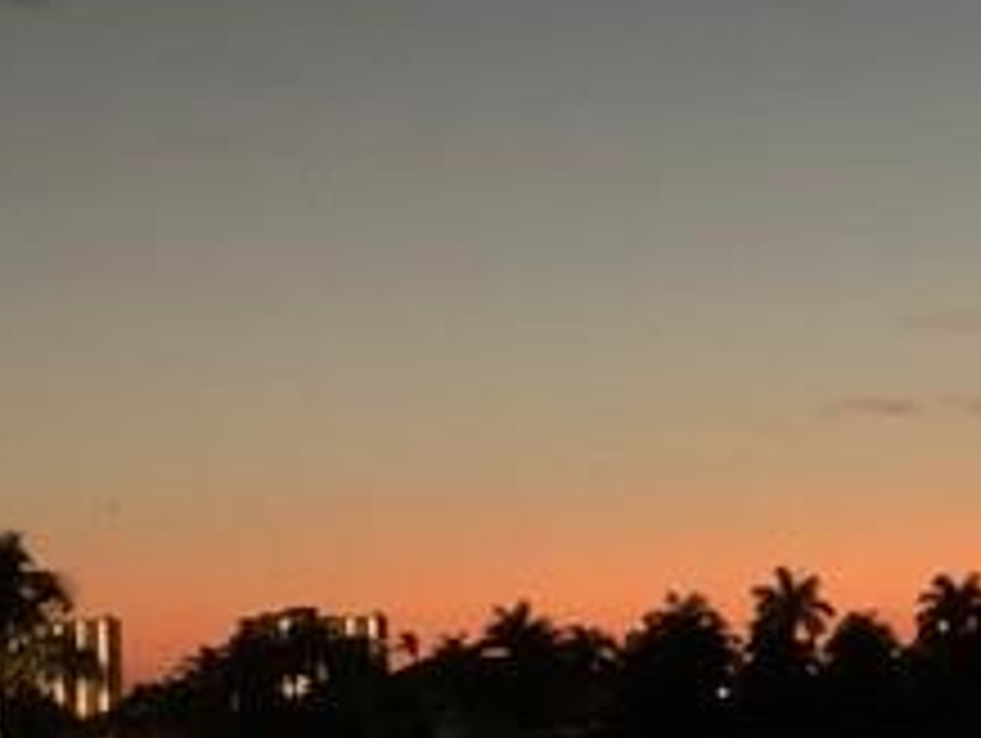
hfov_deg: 16.1
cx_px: 266
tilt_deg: +2.9
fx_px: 3461
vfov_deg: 12.1
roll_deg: +1.5
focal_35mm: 122
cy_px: 603
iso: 1000
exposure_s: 1/16
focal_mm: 4.25
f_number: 1.8
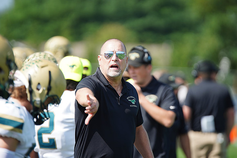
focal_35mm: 300
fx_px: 1975
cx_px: 118
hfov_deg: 6.9
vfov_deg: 4.6
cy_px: 79
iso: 400
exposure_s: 1/3200
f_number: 2.8
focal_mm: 300
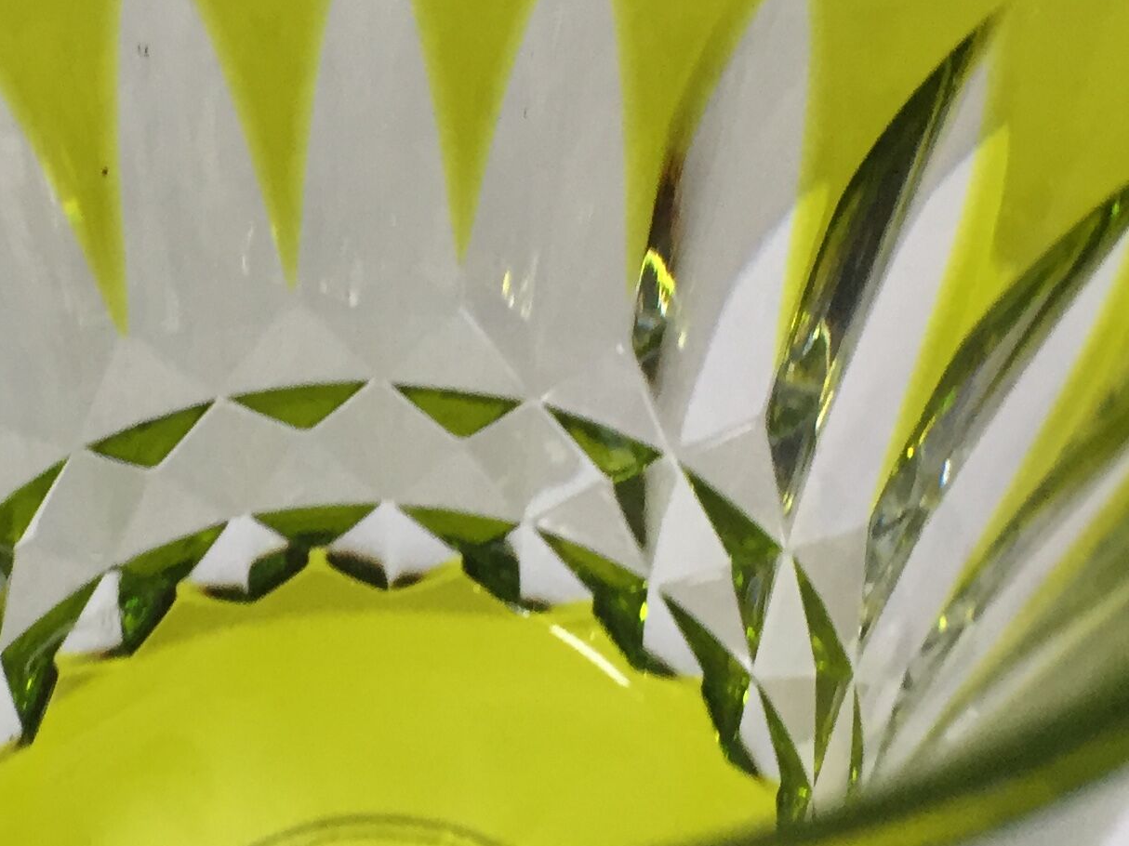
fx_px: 2543
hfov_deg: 24.4
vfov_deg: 18.8
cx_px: 147
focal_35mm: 78
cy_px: 272
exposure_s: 1/33
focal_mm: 4.15
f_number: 2.2
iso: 100
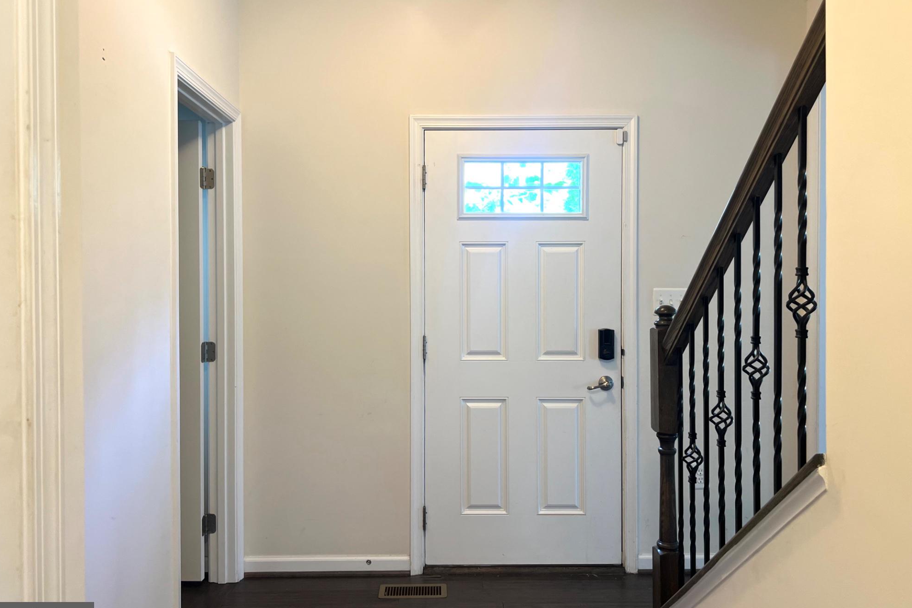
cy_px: 286
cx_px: 452
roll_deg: -1.0
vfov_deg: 46.4
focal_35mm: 28
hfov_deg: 65.5
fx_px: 709
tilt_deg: -1.4
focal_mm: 5.7
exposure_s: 1/60
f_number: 1.5
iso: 80
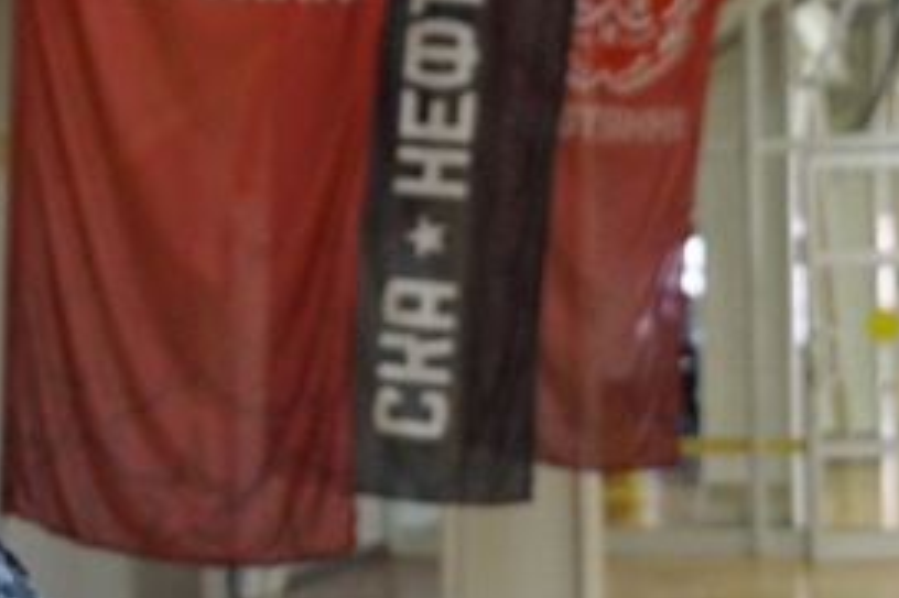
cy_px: 340
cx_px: -203
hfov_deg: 15.8
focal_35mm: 124
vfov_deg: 11.0
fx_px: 3095
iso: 3200
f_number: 4
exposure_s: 1/125
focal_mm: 30
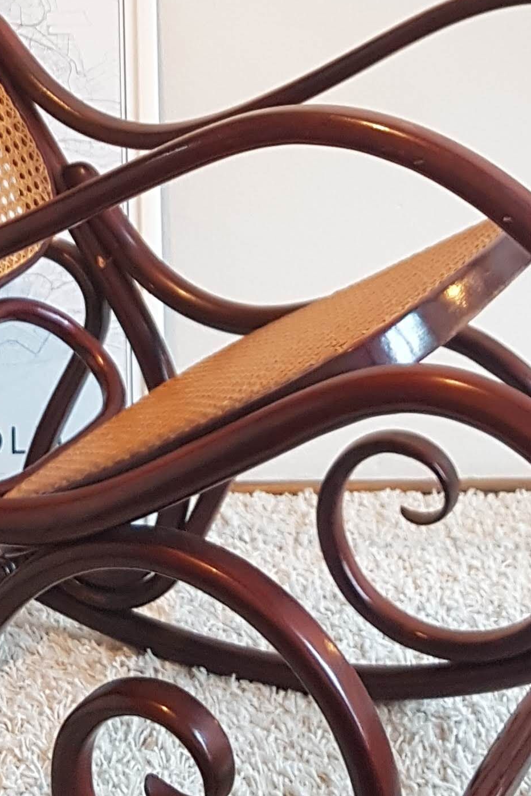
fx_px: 1726
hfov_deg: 17.5
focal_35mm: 78
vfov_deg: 24.7
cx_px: 244
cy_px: -6
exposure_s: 1/25
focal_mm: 4.2
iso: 160
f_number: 1.7
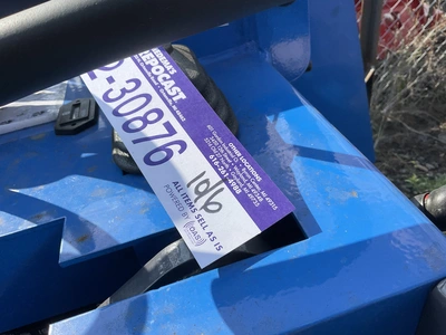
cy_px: 168
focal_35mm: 29
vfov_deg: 48.2
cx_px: 223
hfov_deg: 61.7
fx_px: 374
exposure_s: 1/1098
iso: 25
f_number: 1.8
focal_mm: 3
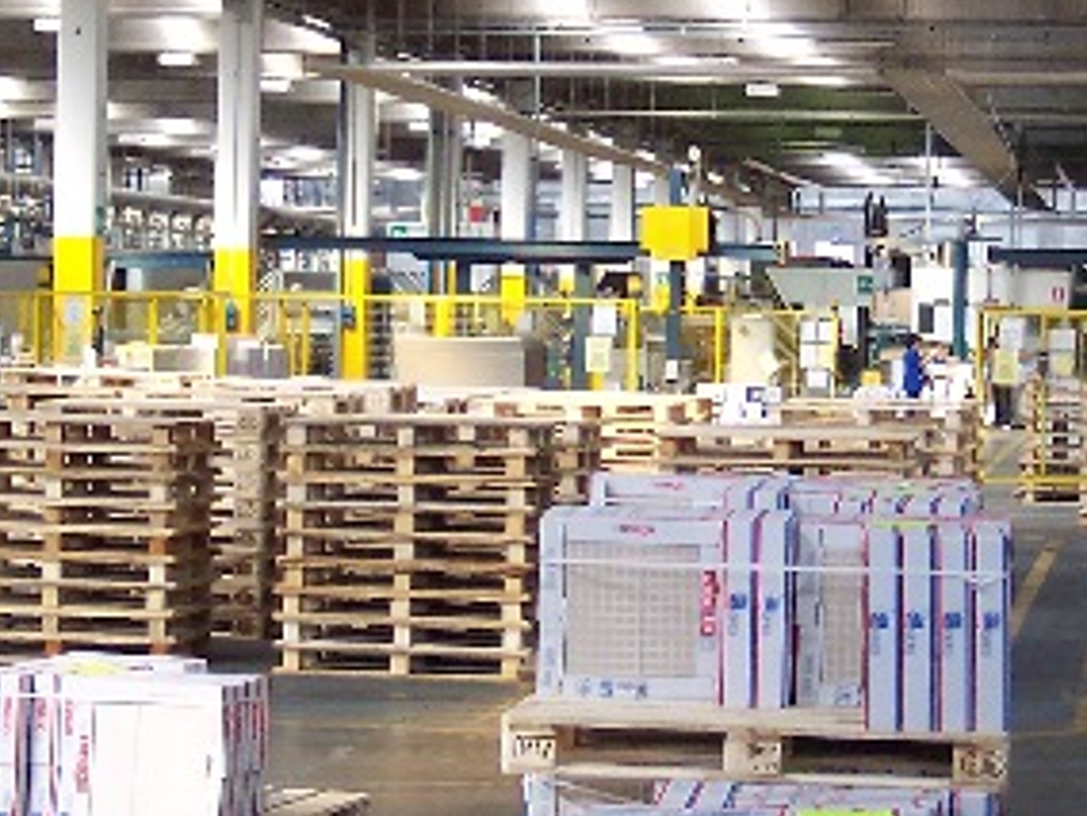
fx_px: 3360
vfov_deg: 13.8
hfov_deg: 18.4
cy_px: 383
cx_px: 616
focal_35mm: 107
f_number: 2.8
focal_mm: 8
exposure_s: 1/90
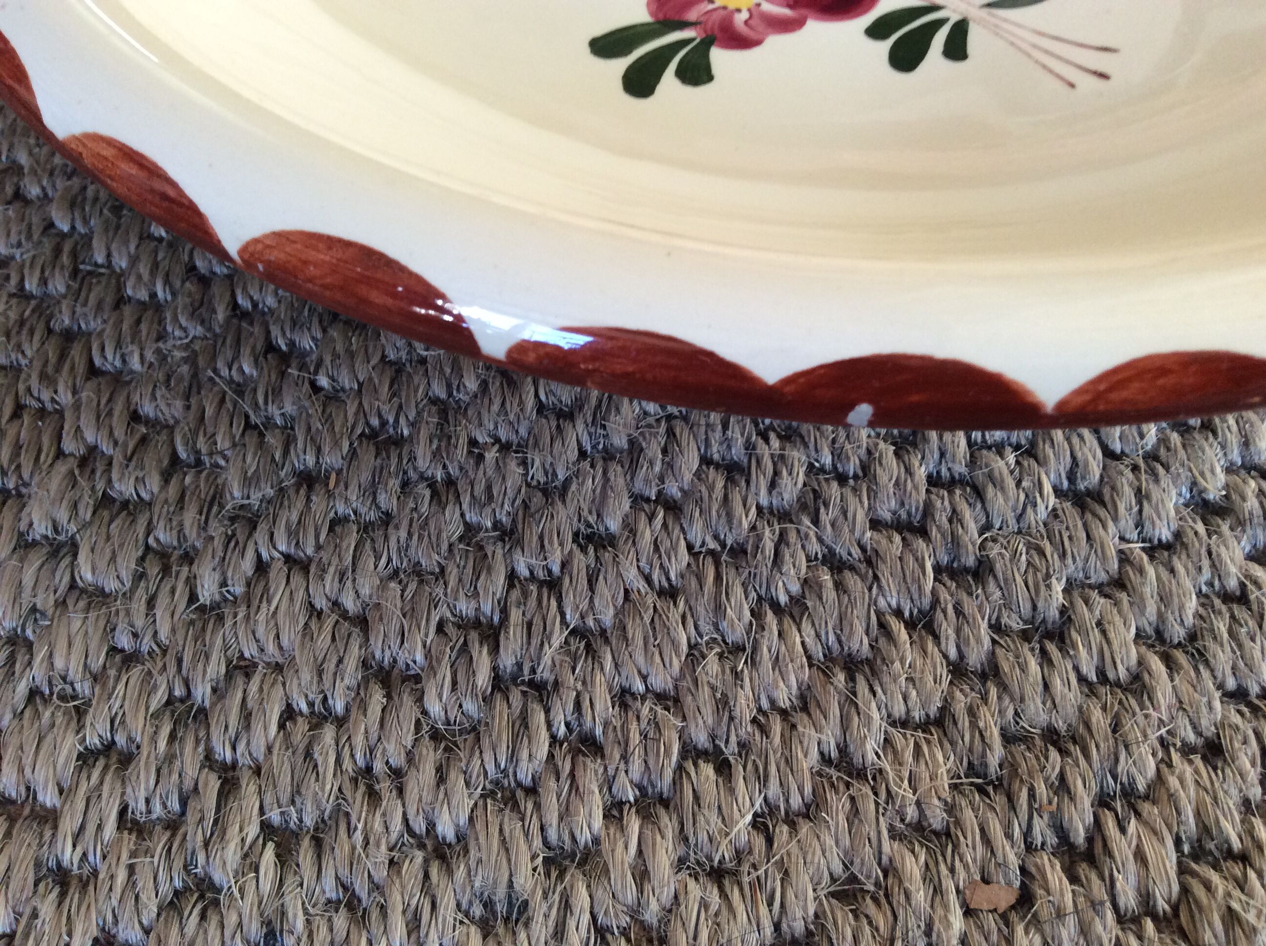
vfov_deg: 44.1
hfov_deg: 56.9
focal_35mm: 32
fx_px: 1169
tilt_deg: -55.3
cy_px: 473
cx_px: 633
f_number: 2.4
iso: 100
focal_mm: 3.3
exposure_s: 1/24
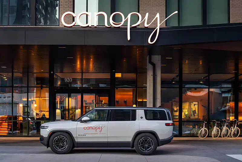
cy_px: 81
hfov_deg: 39.6
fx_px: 336
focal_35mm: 50
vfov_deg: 27.0
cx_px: 121
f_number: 4.5
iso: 2500
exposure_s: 1/1600
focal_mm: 50
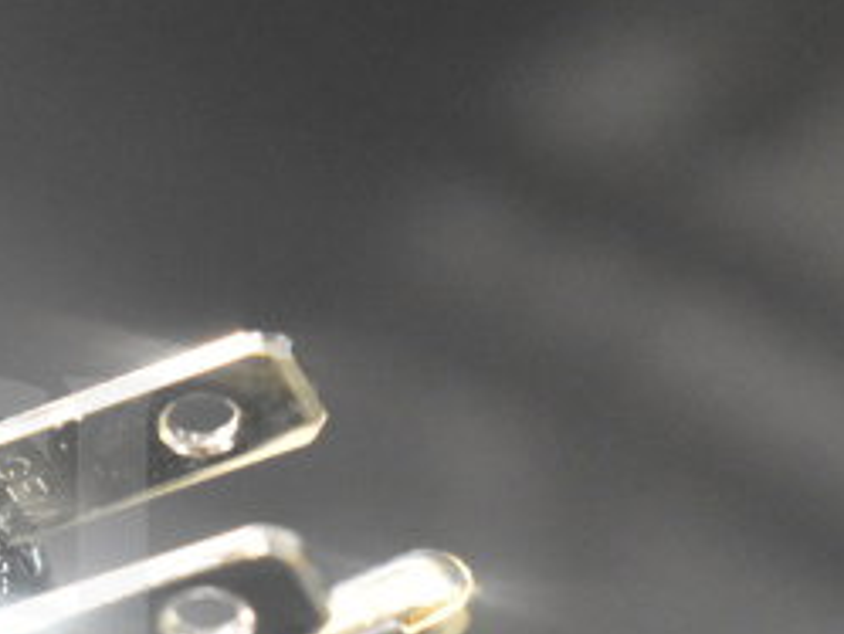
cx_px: -146
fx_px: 4737
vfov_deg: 7.6
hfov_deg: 10.0
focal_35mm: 194
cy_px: 646
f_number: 5.6
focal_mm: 55
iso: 7200
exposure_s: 1/100
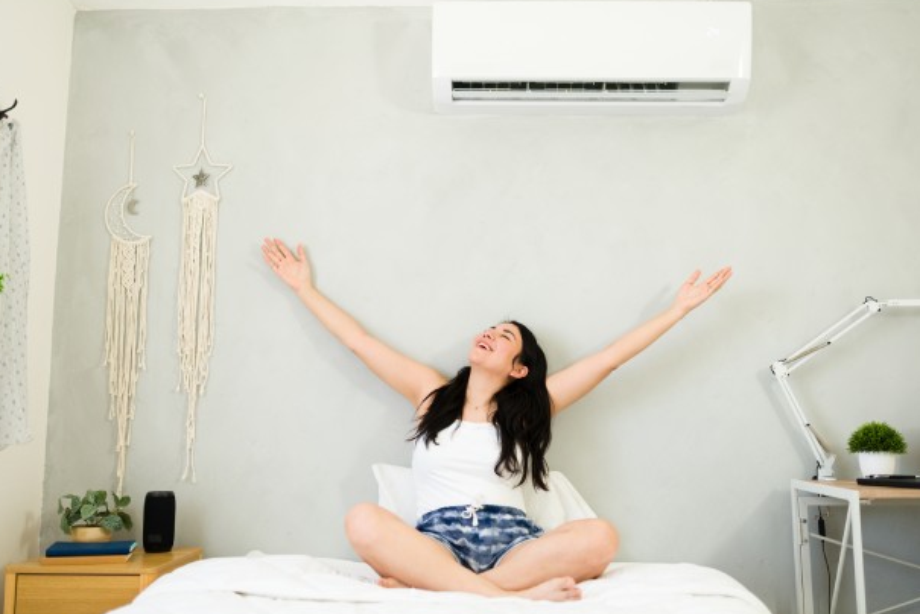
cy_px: 305
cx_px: 476
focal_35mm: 37
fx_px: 946
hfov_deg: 51.9
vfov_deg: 36.0
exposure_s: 1/160
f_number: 1.8
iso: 640
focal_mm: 35
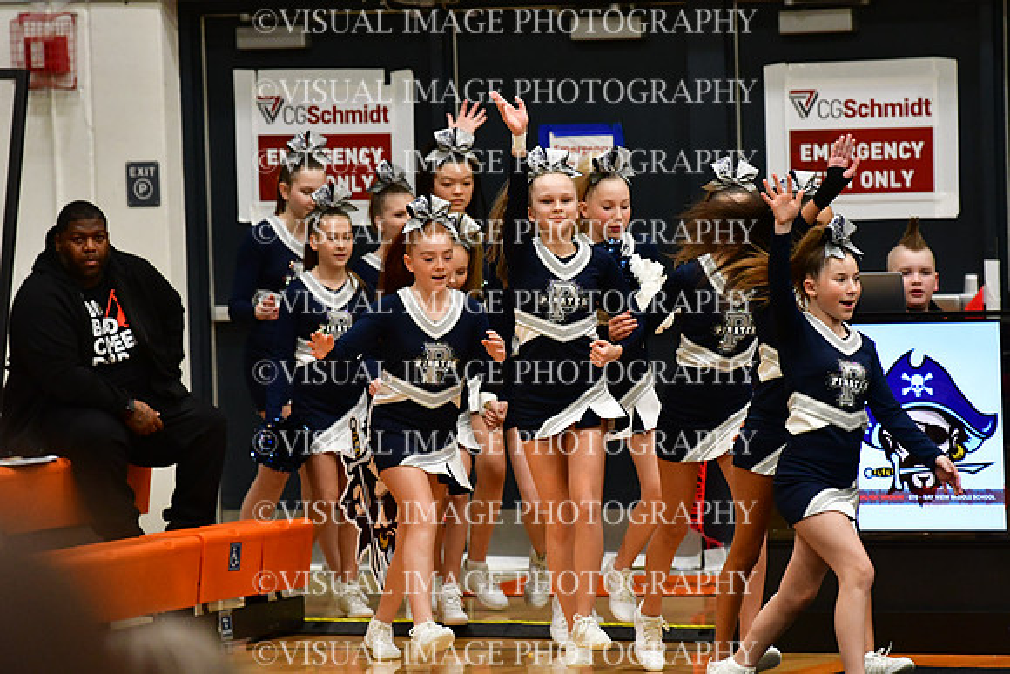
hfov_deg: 6.9
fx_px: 8418
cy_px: 337
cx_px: 505
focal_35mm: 300
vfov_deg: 4.6
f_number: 3.5
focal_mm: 200
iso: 4000
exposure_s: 1/500
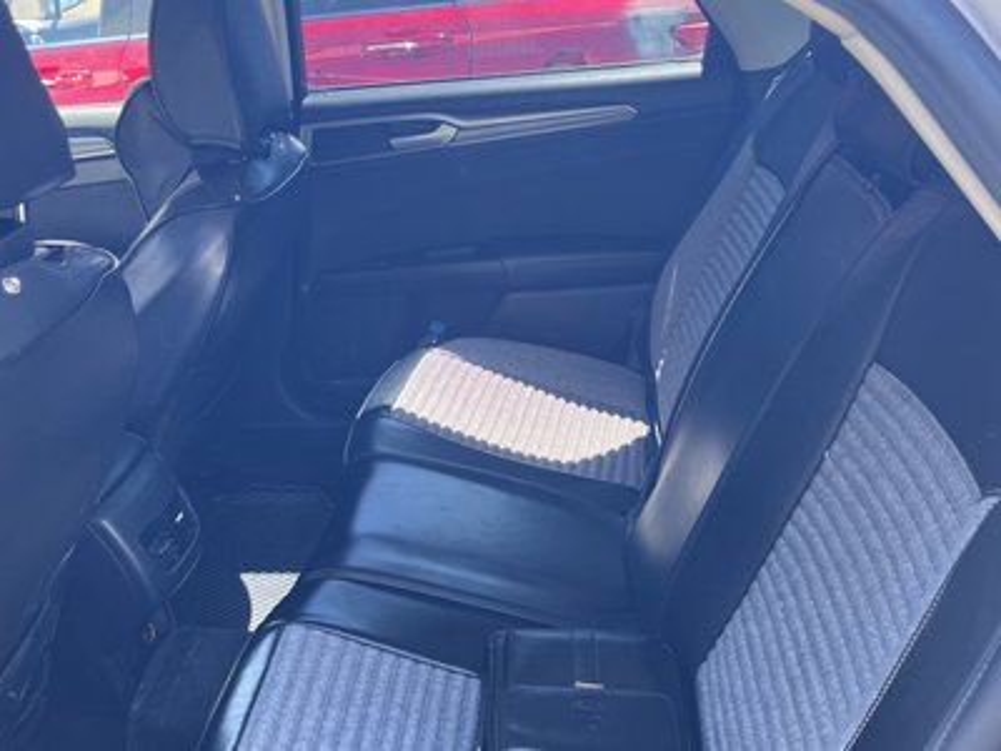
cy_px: 376
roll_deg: +3.3
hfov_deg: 67.3
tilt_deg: -24.5
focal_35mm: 26
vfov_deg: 53.1
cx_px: 500
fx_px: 752
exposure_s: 1/121
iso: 80
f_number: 1.6
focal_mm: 5.1
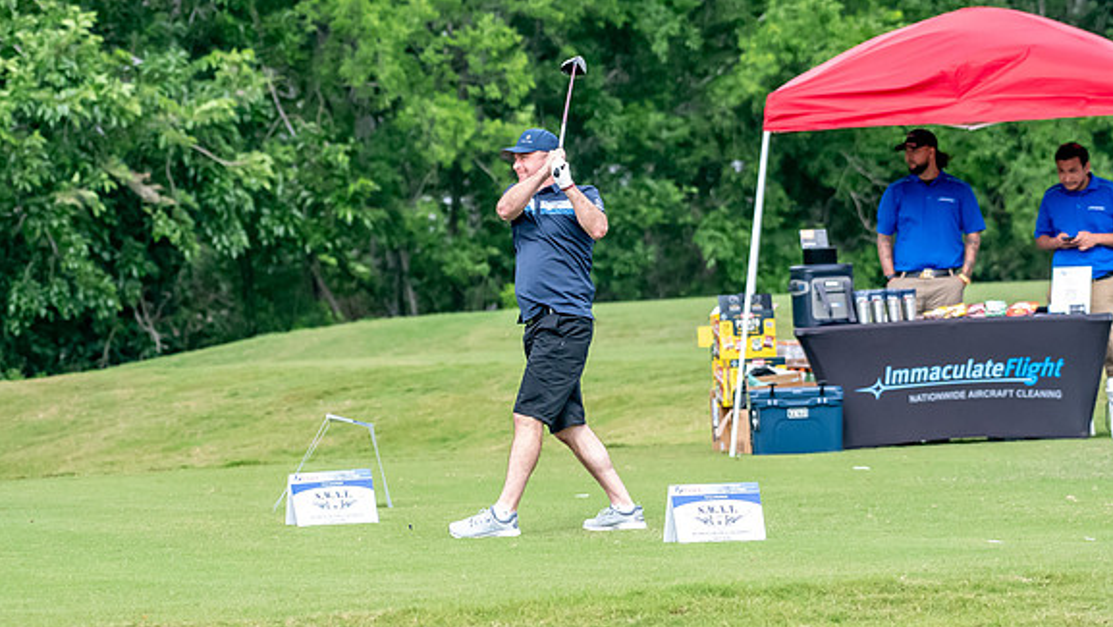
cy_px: 294
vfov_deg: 3.8
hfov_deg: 6.8
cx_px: 556
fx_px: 9329
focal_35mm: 316
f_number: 5.6
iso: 2200
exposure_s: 1/2000
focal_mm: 200
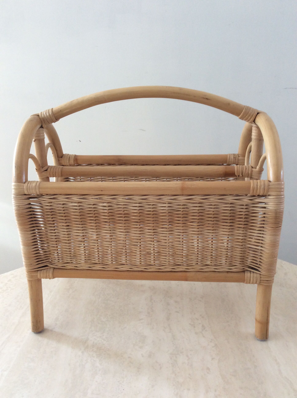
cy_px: 199
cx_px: 148
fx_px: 367
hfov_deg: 44.1
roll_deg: +1.0
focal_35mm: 32
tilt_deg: -17.4
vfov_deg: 56.9
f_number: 2.4
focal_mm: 3.3
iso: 50
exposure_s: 1/25
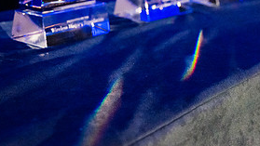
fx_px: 586
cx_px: 100
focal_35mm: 85
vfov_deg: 13.8
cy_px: -30
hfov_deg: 25.0
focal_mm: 39
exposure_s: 1/125
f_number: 4
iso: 10000
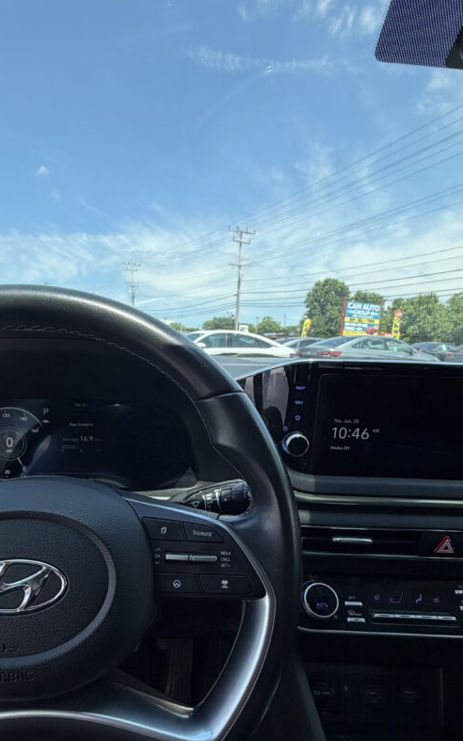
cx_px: 184
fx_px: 404
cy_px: 458
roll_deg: -2.0
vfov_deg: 83.6
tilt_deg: -13.5
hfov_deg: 59.1
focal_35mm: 20
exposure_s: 1/502
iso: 40
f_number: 2.2
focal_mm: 2.22
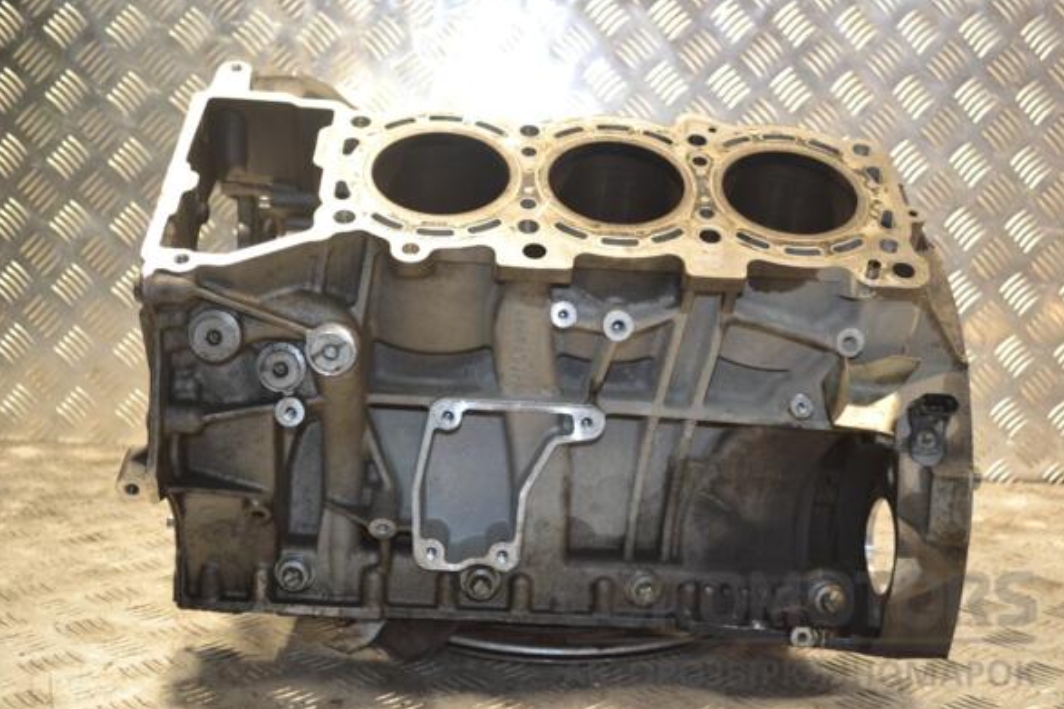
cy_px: 357
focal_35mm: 46
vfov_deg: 29.2
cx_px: 527
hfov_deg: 42.8
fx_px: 1359
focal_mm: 30
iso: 720
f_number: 4.5
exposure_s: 1/60
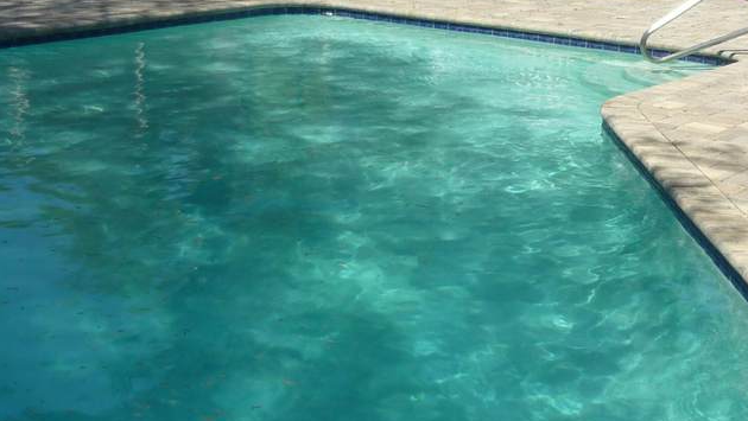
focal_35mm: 73
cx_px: 511
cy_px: 123
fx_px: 1448
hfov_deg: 28.7
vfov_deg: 16.5
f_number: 8
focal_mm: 5.5
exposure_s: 1/250
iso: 100
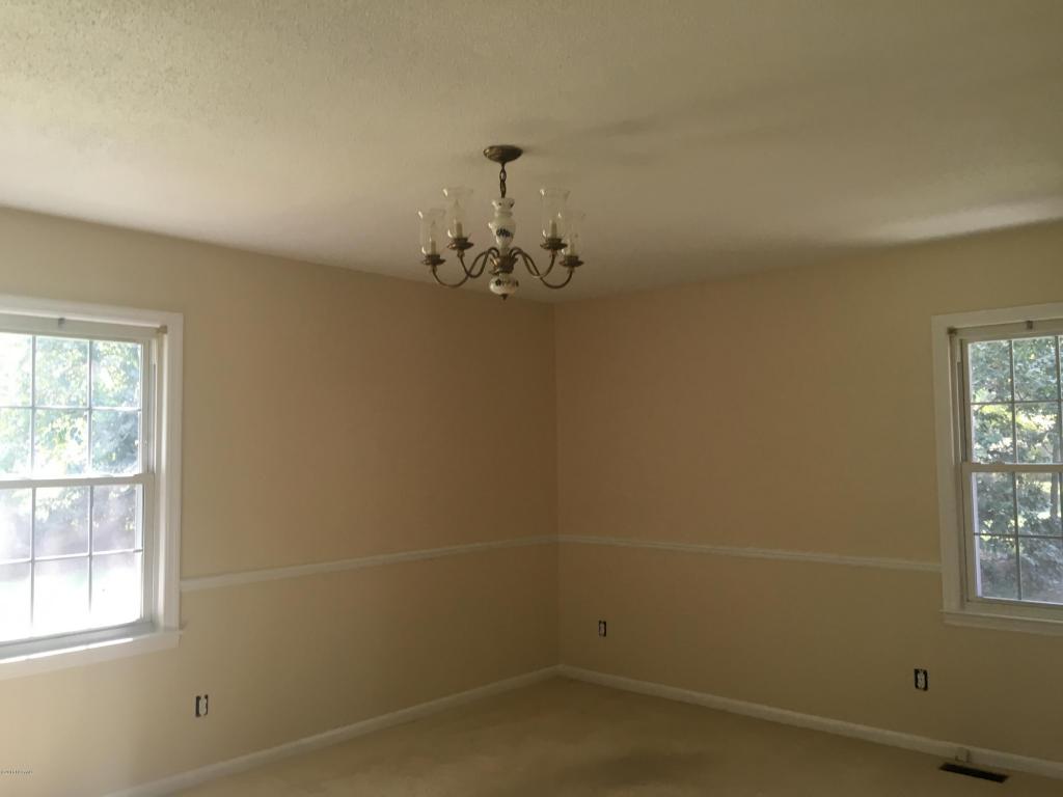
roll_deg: +0.7
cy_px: 398
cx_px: 532
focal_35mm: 29
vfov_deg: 48.2
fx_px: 891
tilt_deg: +2.8
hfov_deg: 61.7
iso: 50
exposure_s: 1/30
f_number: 2.2
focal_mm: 4.15
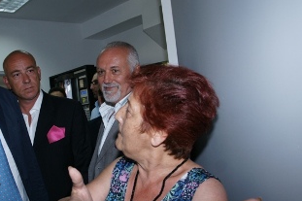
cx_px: 94
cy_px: 127
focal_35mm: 37
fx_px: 308
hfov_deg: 51.0
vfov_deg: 35.9
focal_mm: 17
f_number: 5.6
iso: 400
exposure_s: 1/60
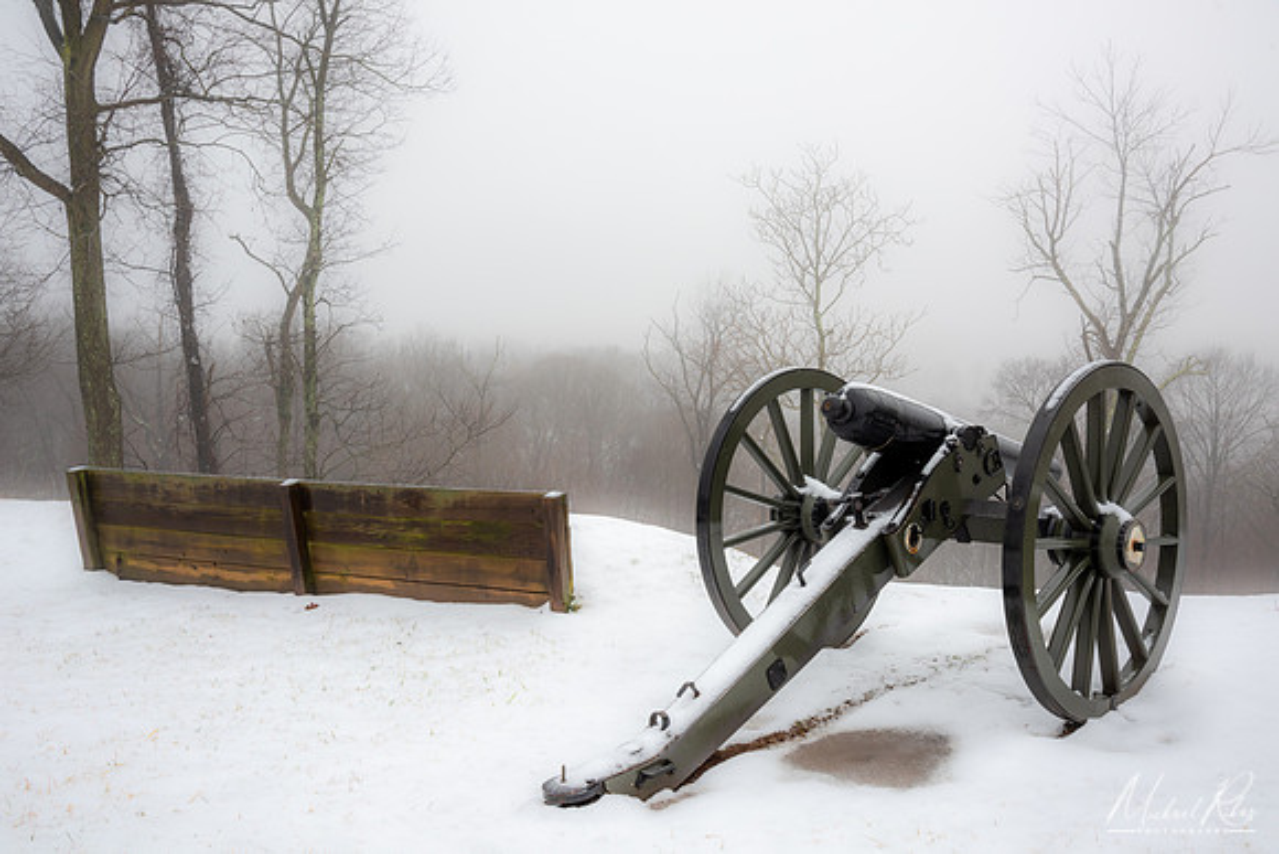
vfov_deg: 37.9
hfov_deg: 54.4
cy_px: 427
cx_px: 640
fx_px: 1244
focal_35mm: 35
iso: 64
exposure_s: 1/6
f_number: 13
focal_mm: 35
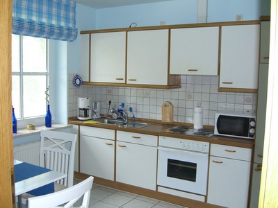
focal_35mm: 38
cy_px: 104
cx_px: 139
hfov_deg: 49.0
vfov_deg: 37.7
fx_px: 305
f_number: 2.8
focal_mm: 7.9
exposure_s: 1/60
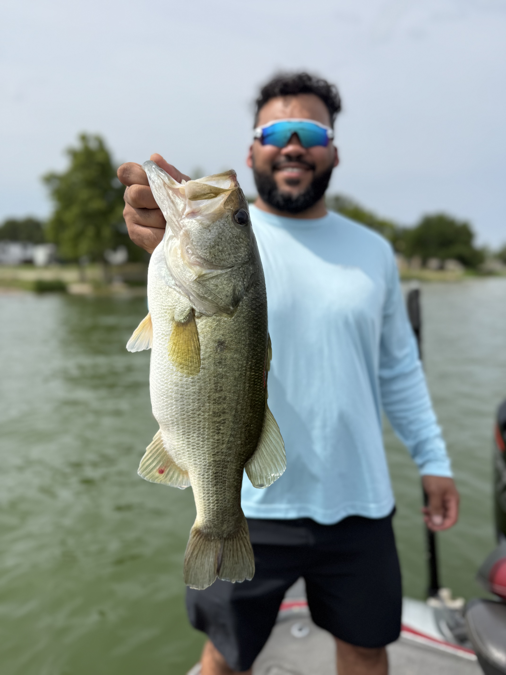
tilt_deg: -8.5
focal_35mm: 24
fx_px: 468
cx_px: 253
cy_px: 338
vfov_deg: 71.6
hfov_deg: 56.8
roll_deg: +0.9
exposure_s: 1/4975
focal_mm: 6.76
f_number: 1.78
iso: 80
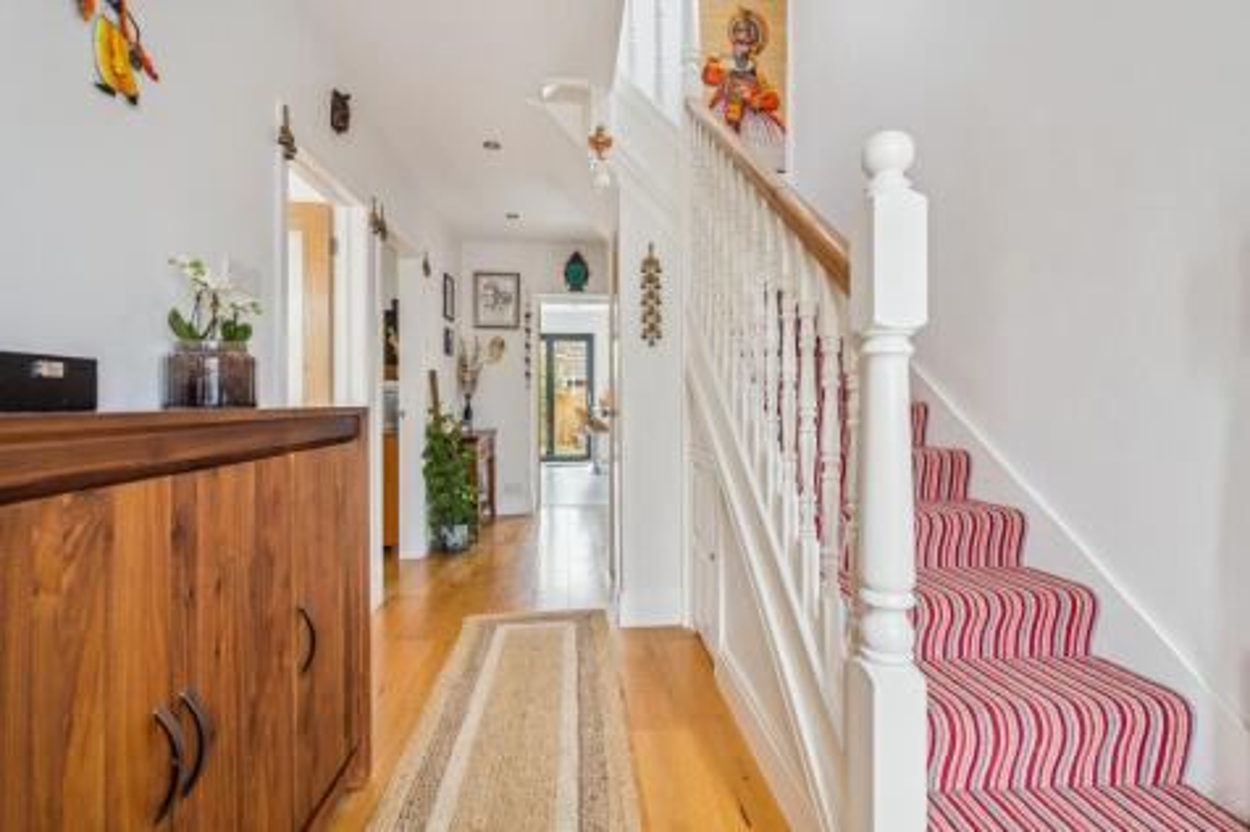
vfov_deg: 73.7
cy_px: 416
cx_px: 625
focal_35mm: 16
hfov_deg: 96.8
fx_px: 555
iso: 320
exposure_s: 1/5
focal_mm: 16
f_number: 5.6
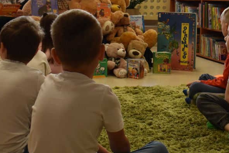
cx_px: 179
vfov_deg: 18.6
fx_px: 464
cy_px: 42
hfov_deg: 27.2
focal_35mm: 73
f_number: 5
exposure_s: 1/100
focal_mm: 24
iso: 400
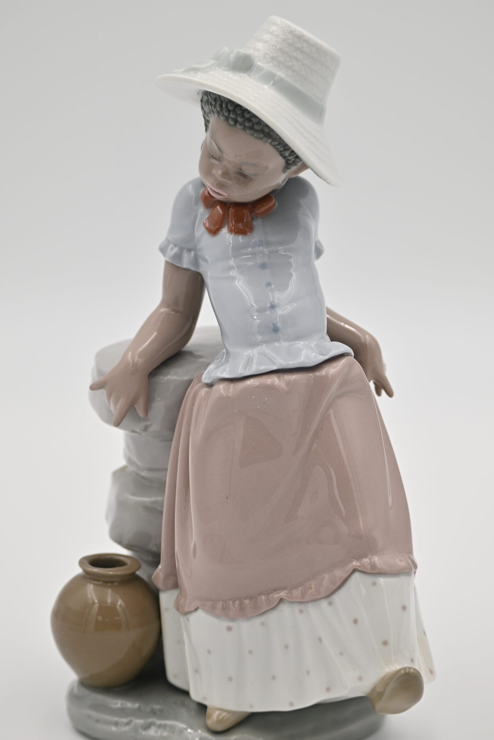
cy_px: 366
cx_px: 248
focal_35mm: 110
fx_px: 2264
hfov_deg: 12.5
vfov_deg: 18.6
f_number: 4.8
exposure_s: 1/160
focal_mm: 60
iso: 100
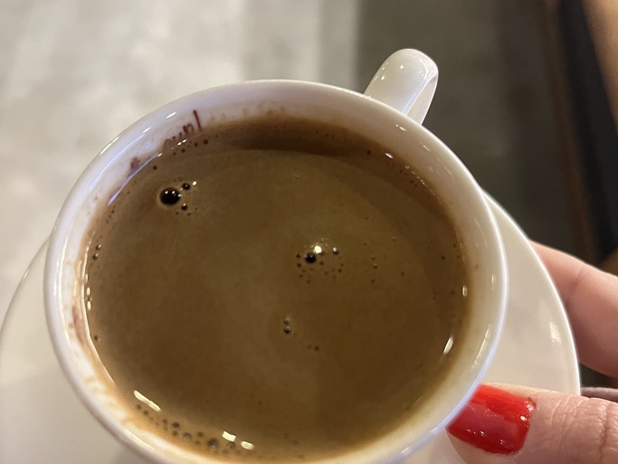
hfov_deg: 52.6
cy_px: 295
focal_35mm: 35
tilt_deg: -66.5
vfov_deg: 40.4
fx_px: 625
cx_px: 310
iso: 500
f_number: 1.6
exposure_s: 1/53
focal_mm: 5.1
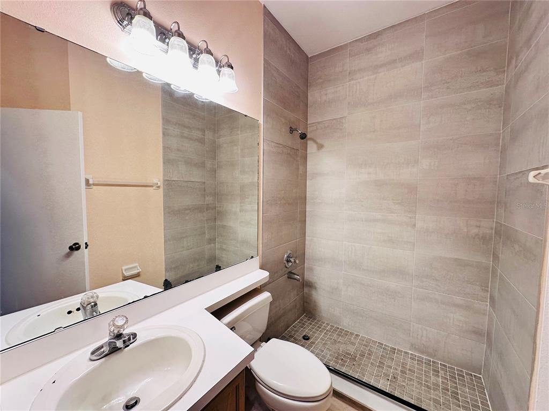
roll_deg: -1.2
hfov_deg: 102.1
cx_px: 274
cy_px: 206
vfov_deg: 85.7
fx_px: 222
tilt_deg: -4.1
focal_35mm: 14
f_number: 2.2
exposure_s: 1/120
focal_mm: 2.22
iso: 160
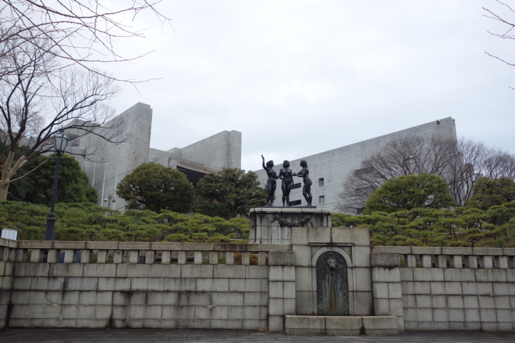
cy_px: 172
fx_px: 443
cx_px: 258
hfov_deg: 60.3
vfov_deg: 42.3
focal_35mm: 31
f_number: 3.5
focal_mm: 11.46
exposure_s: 1/100
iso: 125
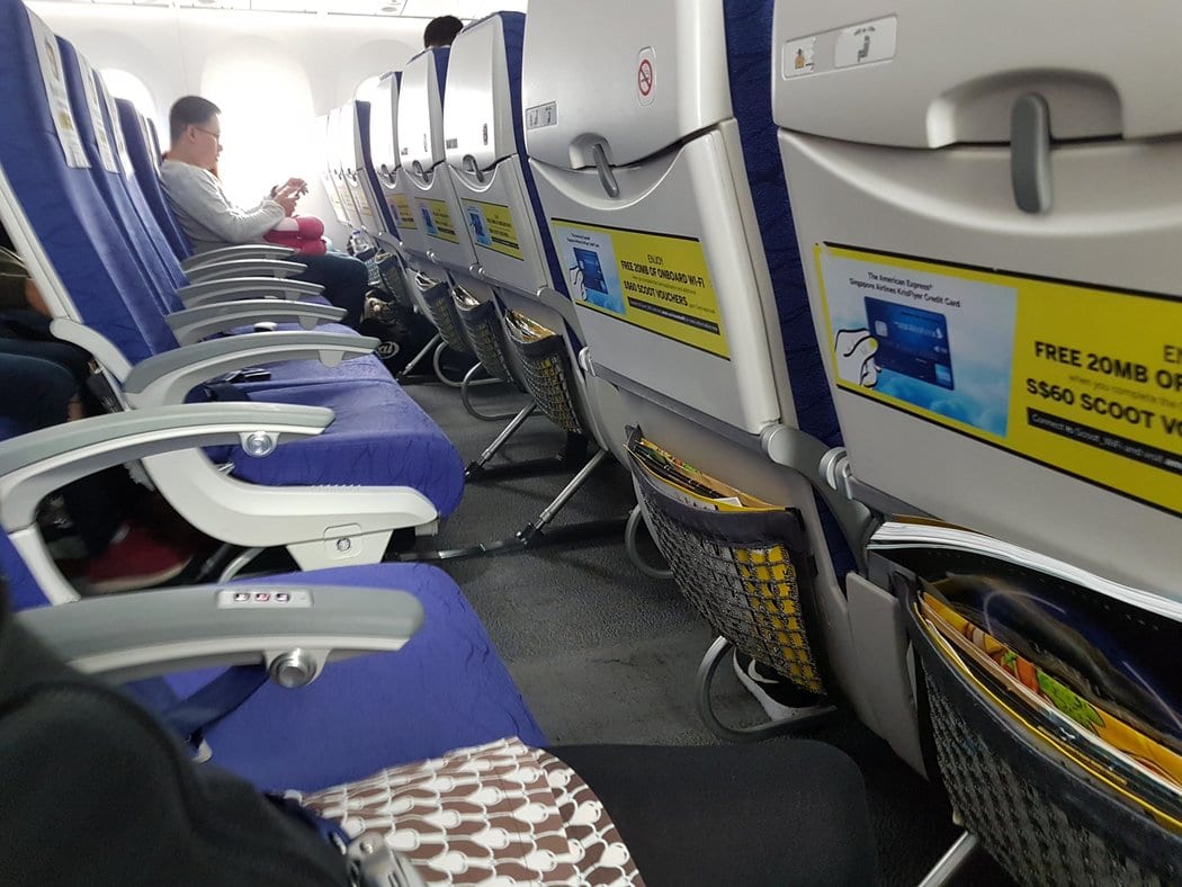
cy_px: 444
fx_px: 888
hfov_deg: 67.3
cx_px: 591
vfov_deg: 53.1
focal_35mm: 26
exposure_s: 1/24
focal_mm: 4.2
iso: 160
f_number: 1.7
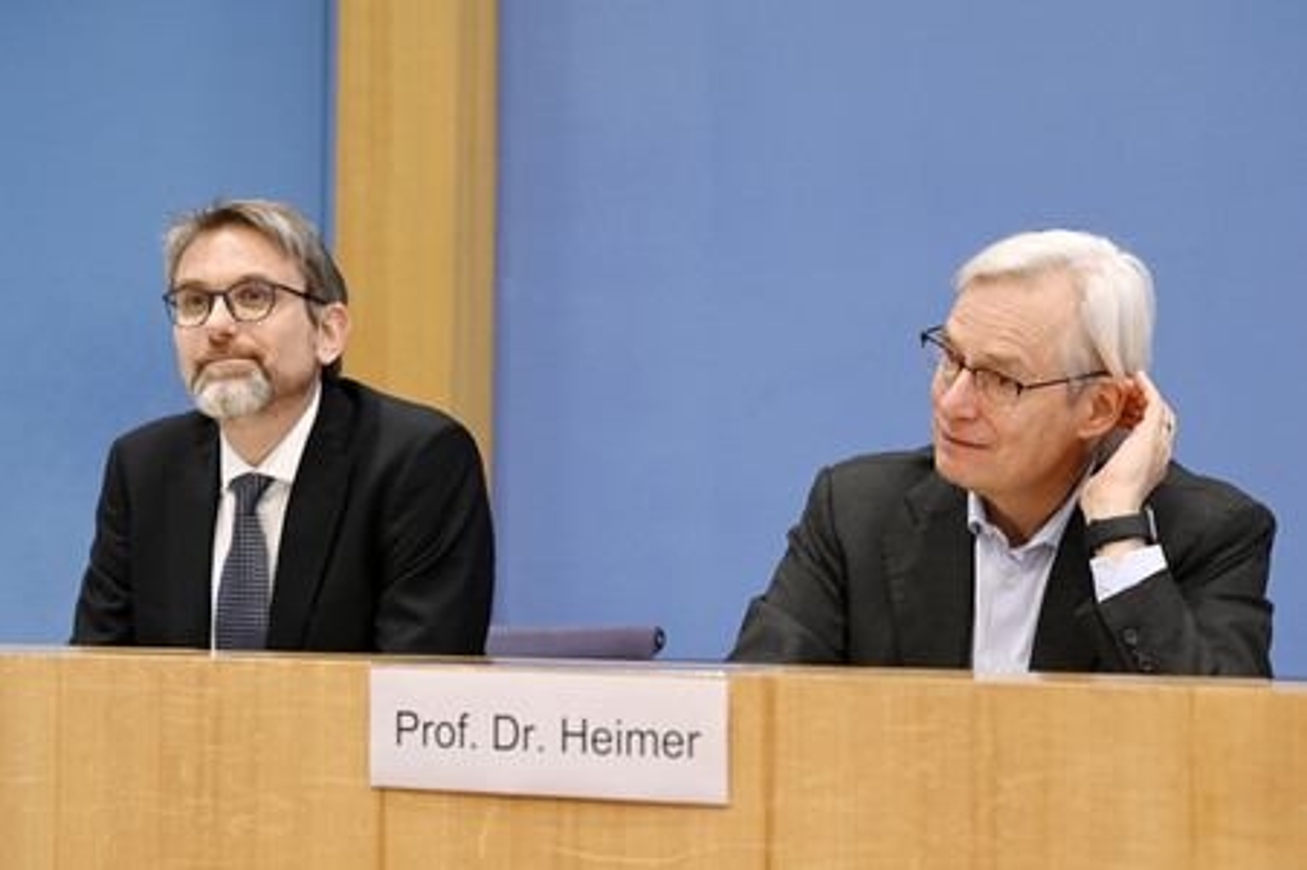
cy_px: 435
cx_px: 654
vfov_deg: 17.5
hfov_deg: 26.0
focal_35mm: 78
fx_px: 2830
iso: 2500
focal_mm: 78
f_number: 5
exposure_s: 1/500
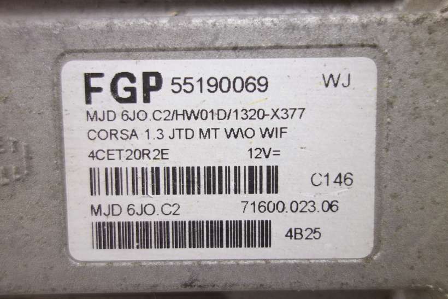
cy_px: 150
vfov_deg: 46.4
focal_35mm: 28
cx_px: 224
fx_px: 348
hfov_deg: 65.5
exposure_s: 1/100
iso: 125
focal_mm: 10.4
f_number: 2
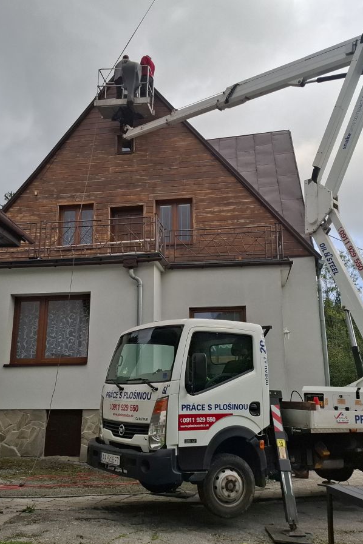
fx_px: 484
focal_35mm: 32
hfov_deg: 41.1
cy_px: 272
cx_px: 172
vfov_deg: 58.7
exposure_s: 1/981
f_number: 1.8
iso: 50
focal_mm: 5.54
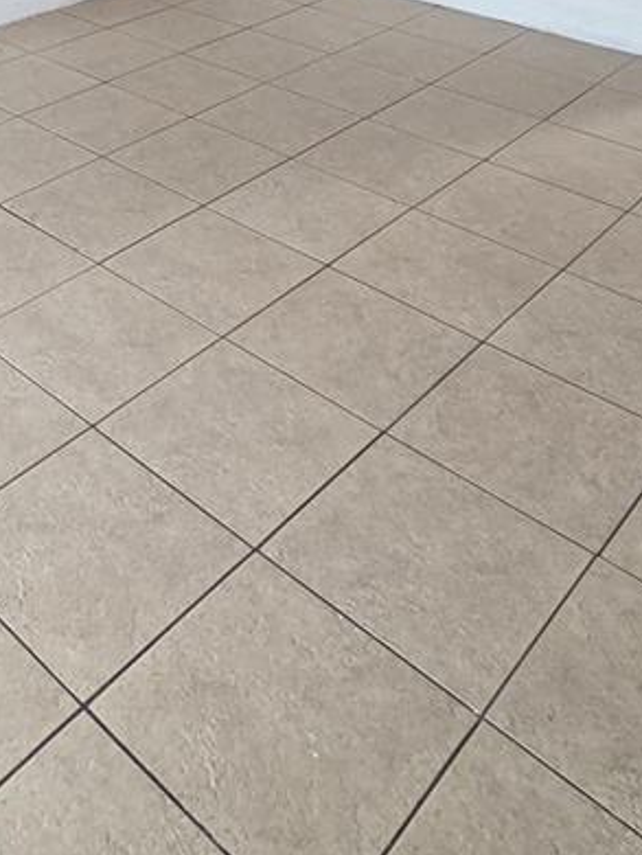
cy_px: -243
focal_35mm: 40
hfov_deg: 34.0
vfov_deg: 34.2
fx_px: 988
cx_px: 64
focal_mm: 2.2
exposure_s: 1/60
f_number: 2.2
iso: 200
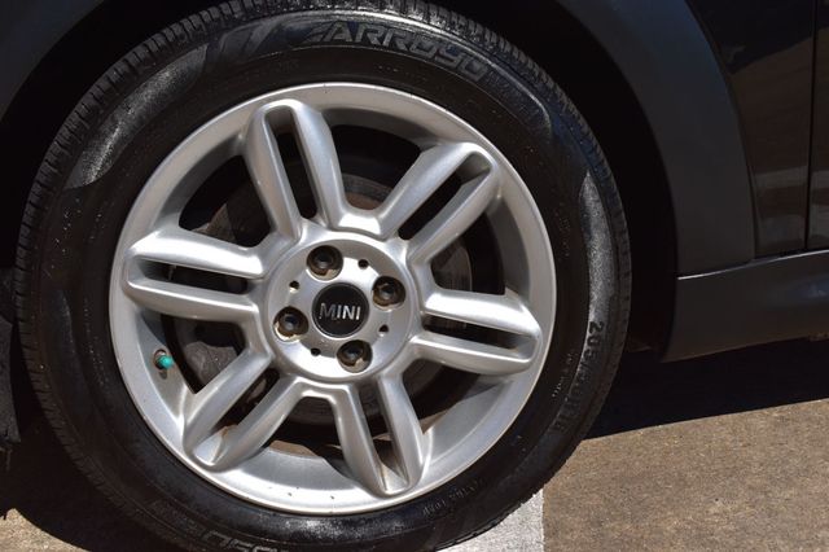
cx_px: 414
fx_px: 898
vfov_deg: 34.2
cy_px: 276
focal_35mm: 39
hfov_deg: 49.6
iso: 200
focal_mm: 26
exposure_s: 1/500
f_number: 11
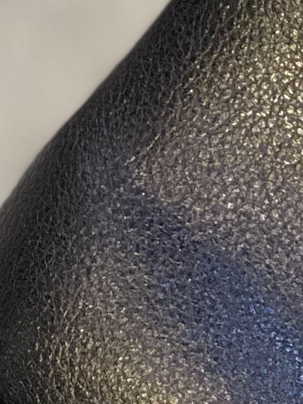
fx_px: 3862
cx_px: 545
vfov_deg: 6.0
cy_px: 443
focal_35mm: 331
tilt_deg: -63.9
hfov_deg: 4.4
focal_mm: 6
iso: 160
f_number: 2
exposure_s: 1/100
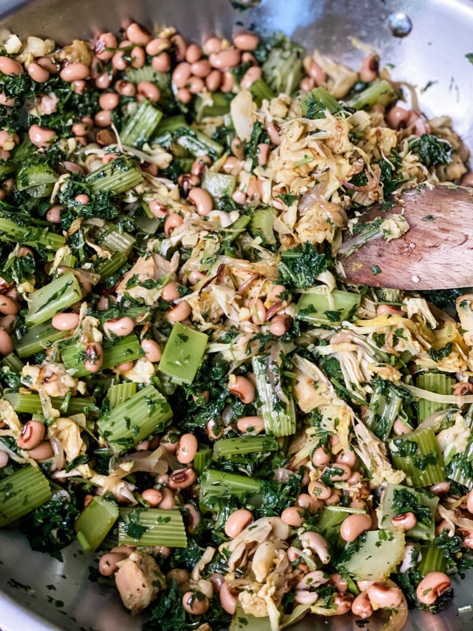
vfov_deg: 36.8
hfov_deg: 28.0
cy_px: 316
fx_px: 947
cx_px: 236
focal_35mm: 52
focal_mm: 6
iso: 320
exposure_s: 1/25
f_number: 2
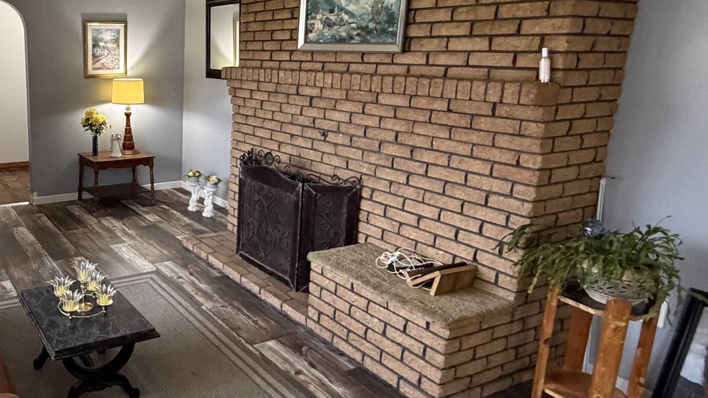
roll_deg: +0.3
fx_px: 544
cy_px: 166
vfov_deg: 40.1
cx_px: 127
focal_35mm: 29
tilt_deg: -11.3
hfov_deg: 60.0
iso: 500
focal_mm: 2.22
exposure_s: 1/60
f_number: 2.2
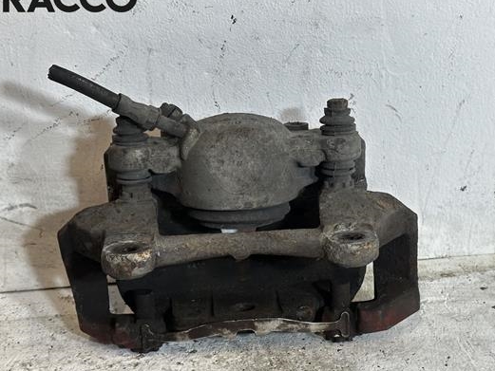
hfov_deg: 32.7
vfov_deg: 24.8
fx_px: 844
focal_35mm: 59
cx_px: 258
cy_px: 208
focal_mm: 6.86
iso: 100
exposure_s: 1/50
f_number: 1.78
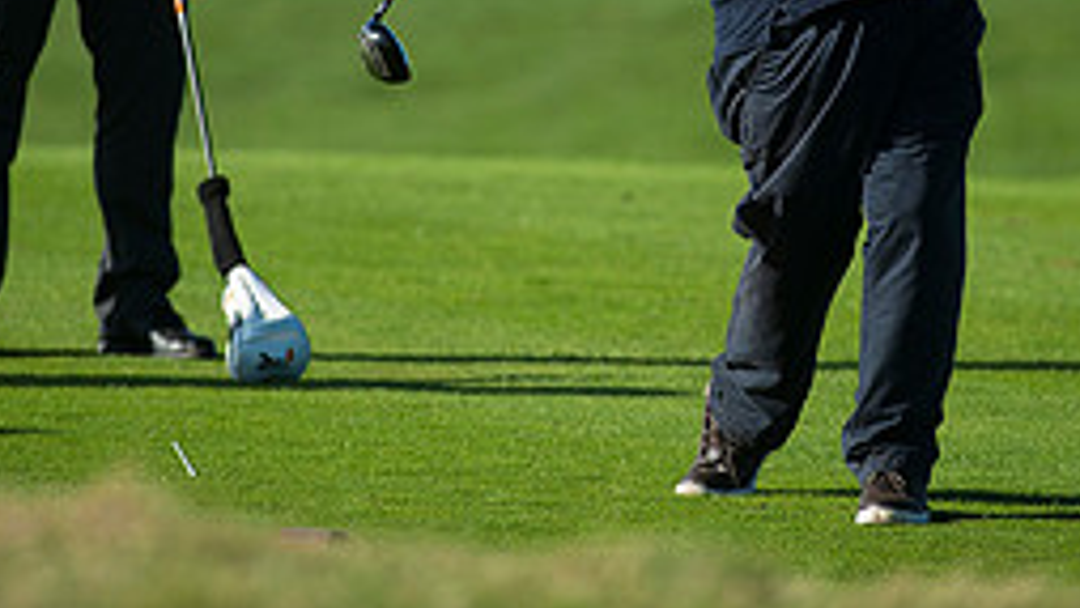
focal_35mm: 717
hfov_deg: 3.0
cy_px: -51
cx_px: 663
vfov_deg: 1.7
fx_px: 20537
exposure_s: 1/4000
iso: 400
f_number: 4
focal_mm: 300
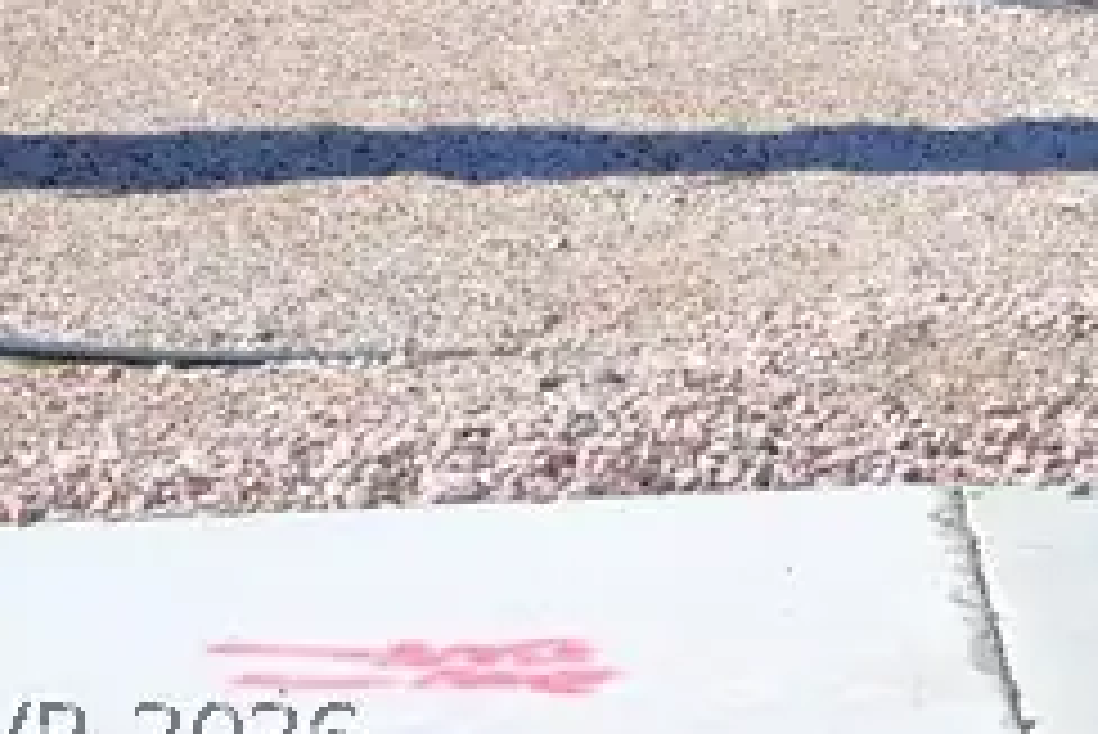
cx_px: 2326
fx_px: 5707
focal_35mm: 187
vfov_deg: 7.0
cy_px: -829
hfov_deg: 10.0
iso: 100
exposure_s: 1/250
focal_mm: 28
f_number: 8
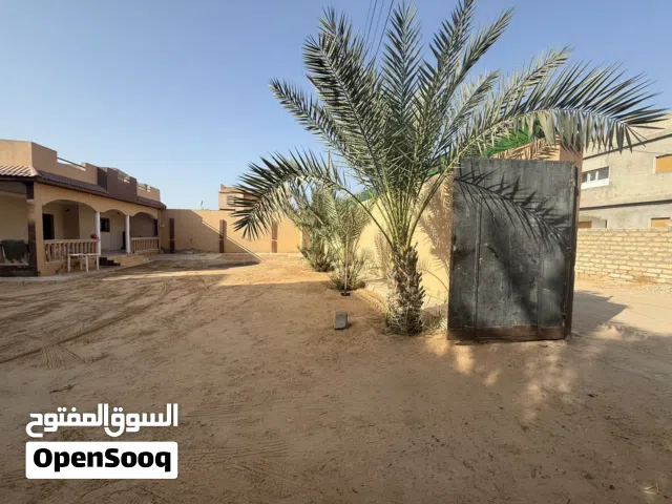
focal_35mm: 14
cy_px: 252
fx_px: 272
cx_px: 336
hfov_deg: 102.1
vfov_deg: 85.7
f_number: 2.2
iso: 50
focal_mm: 2.22
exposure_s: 1/1368
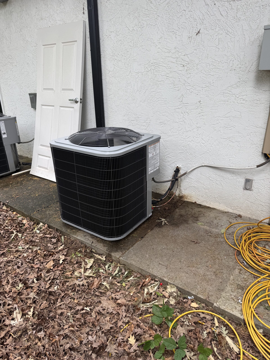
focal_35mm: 24
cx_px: 135
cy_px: 180
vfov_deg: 71.6
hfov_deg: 56.8
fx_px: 250
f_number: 1.78
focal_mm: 6.76
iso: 80
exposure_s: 1/340
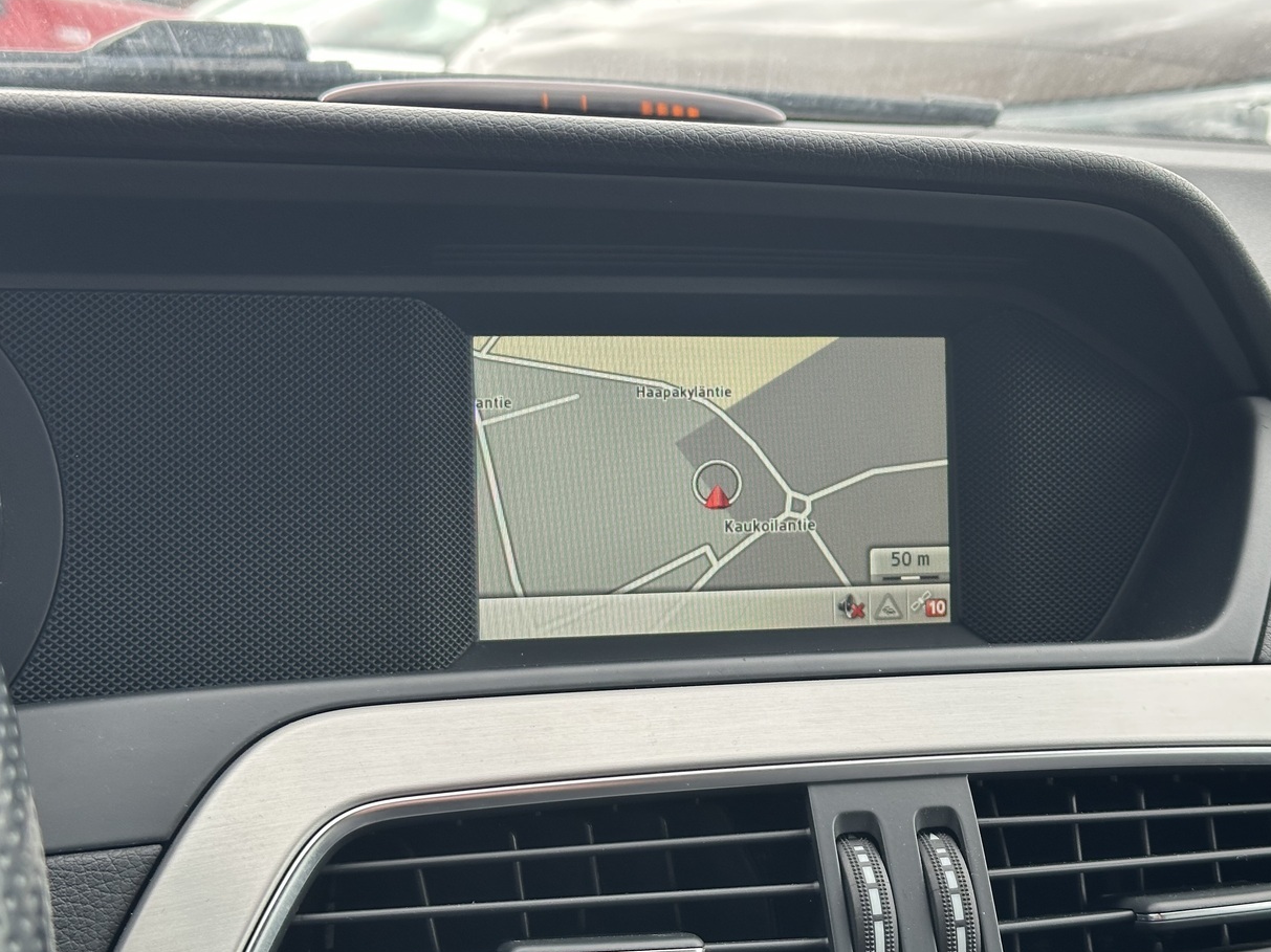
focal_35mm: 57
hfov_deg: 33.7
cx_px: 729
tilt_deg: -12.4
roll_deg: -1.6
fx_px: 2092
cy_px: 523
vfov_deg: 25.6
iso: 64
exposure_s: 1/193
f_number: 1.78
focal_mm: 6.86
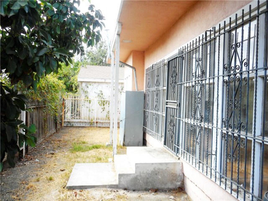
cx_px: 134
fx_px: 225
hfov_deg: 61.7
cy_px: 100
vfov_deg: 48.2
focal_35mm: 29
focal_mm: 5.2
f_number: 4
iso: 80
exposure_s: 1/160
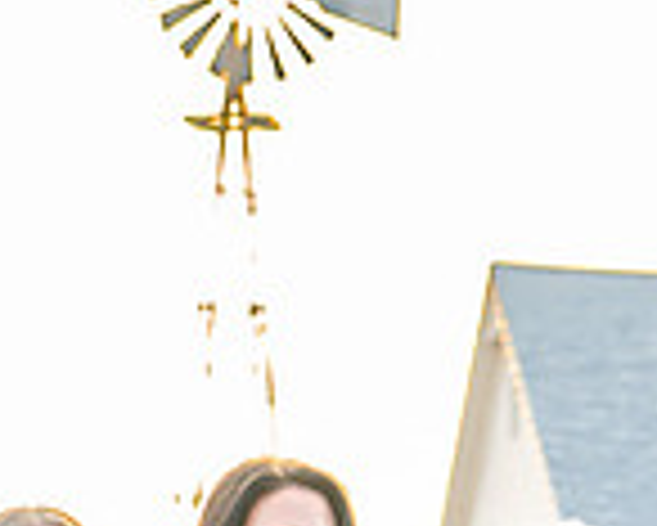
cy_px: 943
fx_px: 4611
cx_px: 596
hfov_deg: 8.1
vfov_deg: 6.4
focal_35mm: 237
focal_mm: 50
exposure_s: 1/320
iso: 200
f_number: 2.8
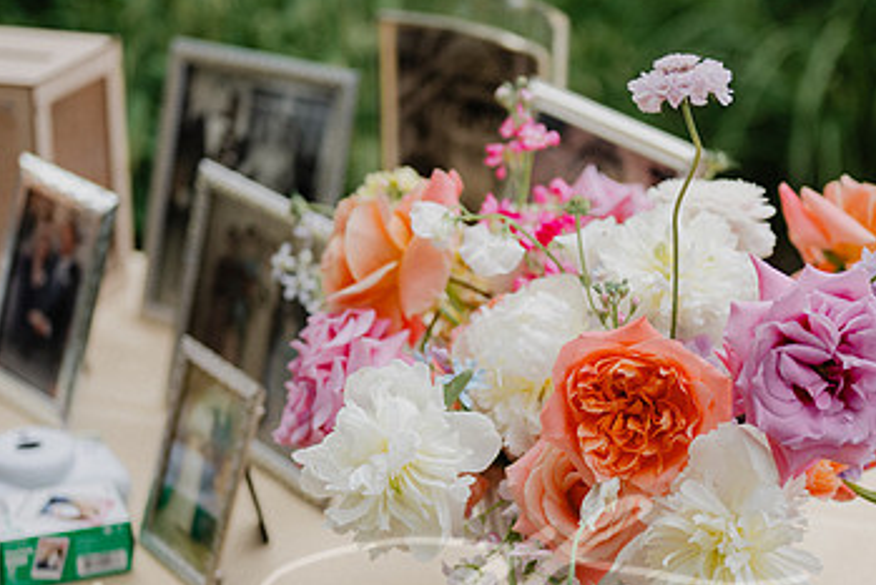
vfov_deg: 16.5
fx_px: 2020
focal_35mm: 83
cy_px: 353
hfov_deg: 24.4
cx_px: 507
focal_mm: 50
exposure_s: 1/1600
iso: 100
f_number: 2
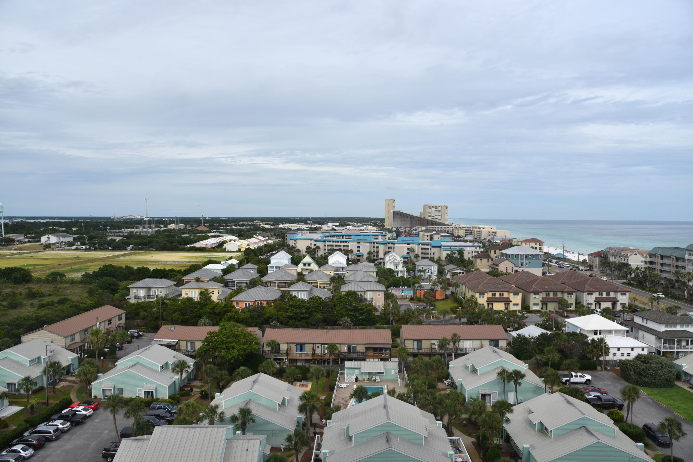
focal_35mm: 24
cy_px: 231
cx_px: 346
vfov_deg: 53.2
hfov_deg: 73.7
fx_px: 462
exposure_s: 1/400
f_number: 10
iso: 200
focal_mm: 24
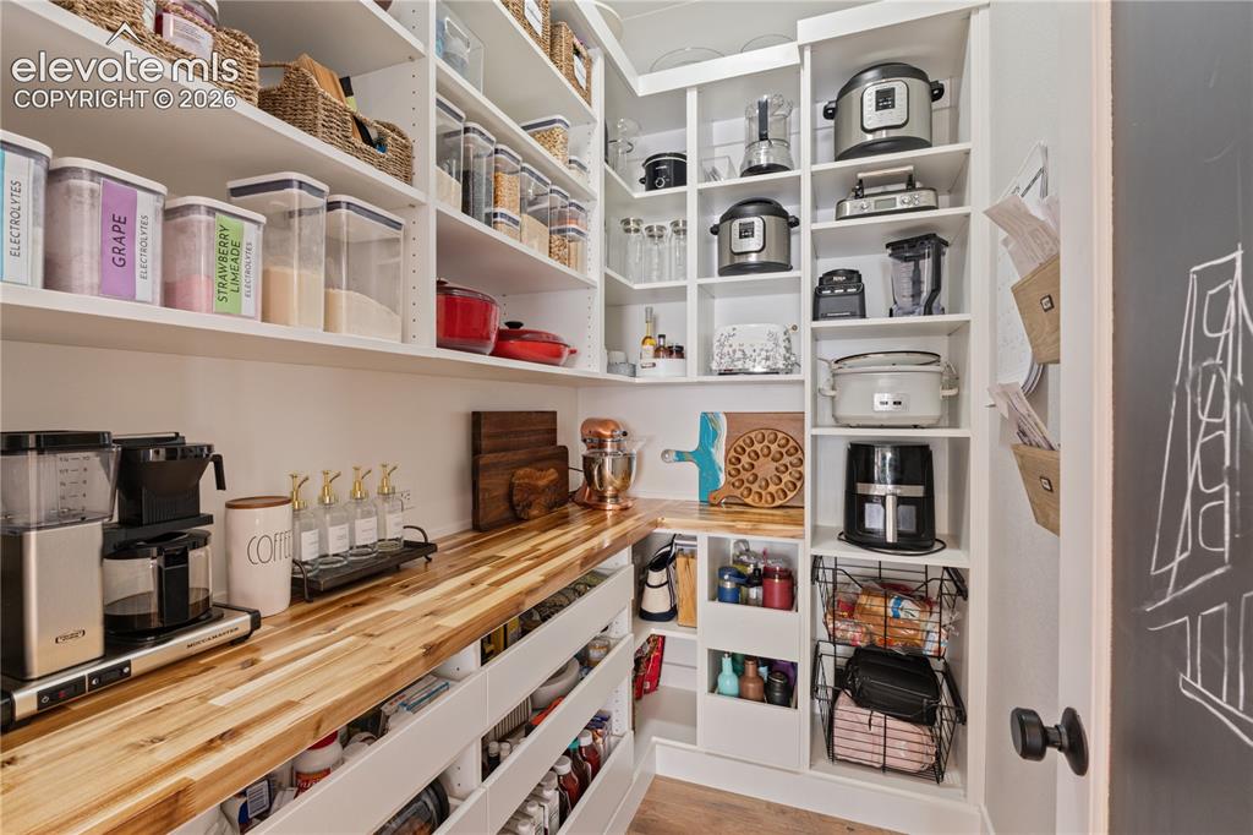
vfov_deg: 73.0
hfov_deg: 96.0
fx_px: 564
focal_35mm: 16
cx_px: 626
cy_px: 418
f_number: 8
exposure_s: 1.6
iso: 250
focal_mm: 10.8
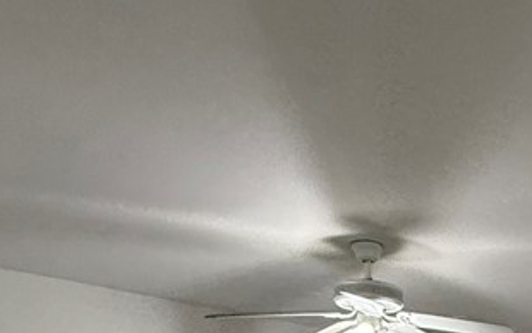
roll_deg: -0.2
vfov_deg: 19.2
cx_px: 551
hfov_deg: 36.3
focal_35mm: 49
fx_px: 711
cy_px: 615
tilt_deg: -11.7
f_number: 2.2
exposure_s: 1/120
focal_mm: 2.22
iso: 400
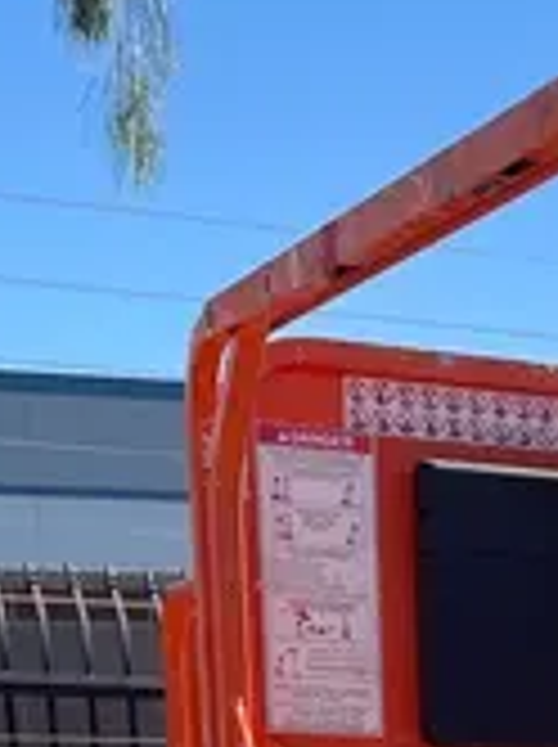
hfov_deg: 12.1
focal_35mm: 115
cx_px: 900
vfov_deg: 14.4
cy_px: 1474
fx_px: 2478
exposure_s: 1/2020
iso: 32
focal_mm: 4.2
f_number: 1.6
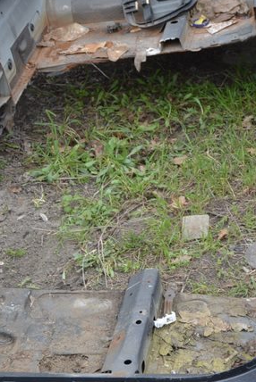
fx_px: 916
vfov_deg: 23.6
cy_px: 158
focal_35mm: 86
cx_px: 371
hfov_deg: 14.9
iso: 160
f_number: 5.6
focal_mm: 24
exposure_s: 1/125
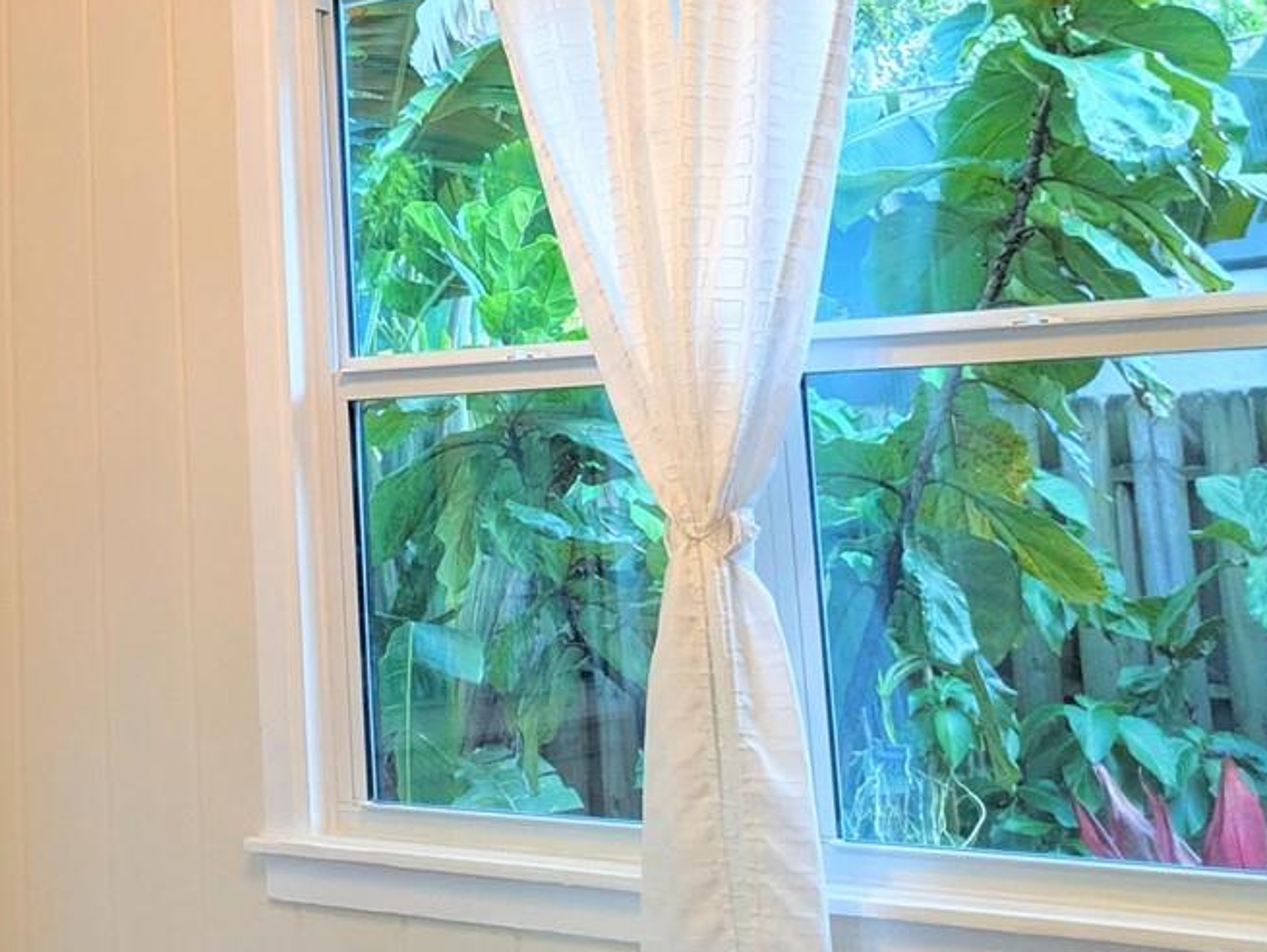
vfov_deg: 23.6
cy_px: 147
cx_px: 41
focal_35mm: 61
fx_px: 2234
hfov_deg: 29.8
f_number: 1.89
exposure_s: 1/120
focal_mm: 5.43
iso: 58
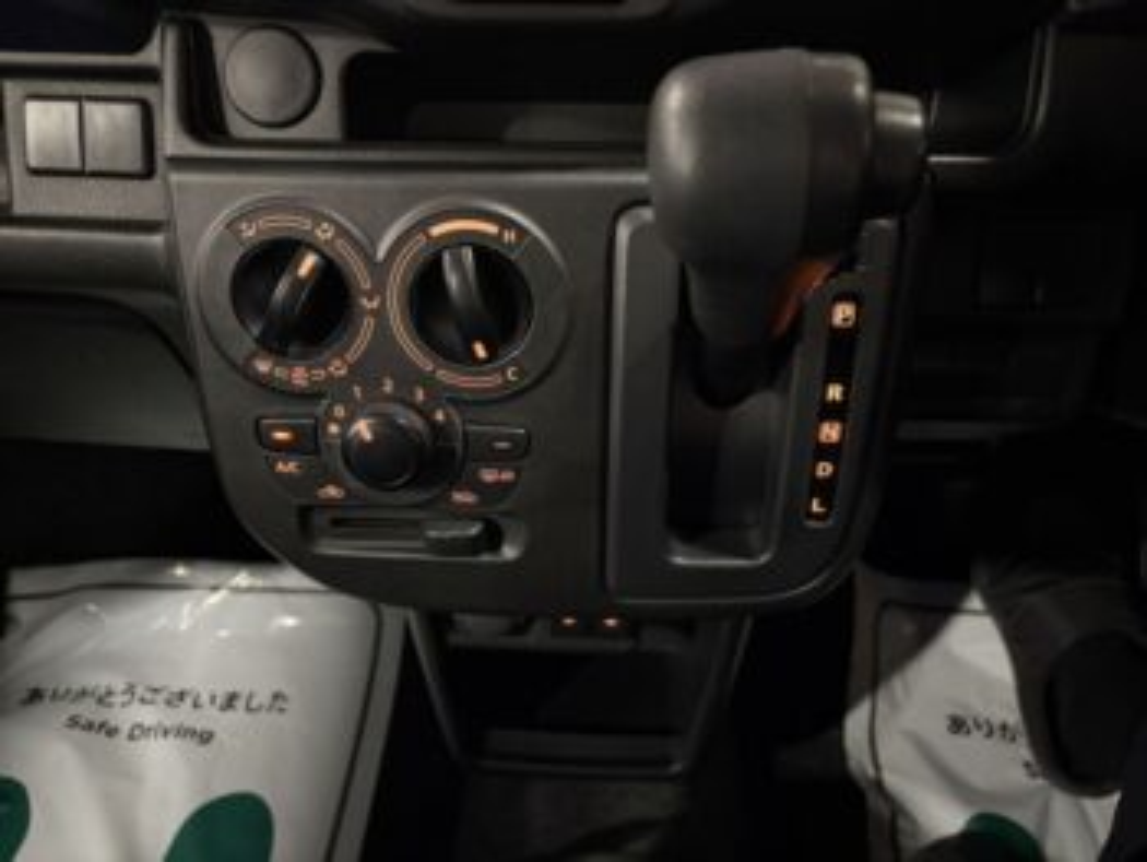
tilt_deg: -39.3
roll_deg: +0.2
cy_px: 431
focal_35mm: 26
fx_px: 862
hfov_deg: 67.3
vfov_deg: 53.1
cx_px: 574
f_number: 1.6
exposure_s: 1/16
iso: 1600
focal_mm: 5.96
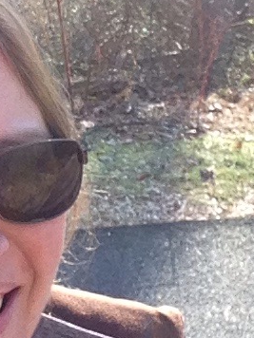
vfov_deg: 15.6
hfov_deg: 11.7
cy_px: 125
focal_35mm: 126
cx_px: 65
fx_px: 1233
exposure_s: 1/144
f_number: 2.4
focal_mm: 2.18
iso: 32
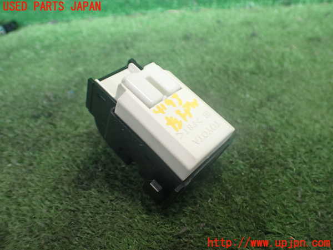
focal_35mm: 30
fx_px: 289
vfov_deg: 46.8
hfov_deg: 60.0
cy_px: 125
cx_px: 166
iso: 800
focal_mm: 5.4
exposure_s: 1/125
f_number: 2.3
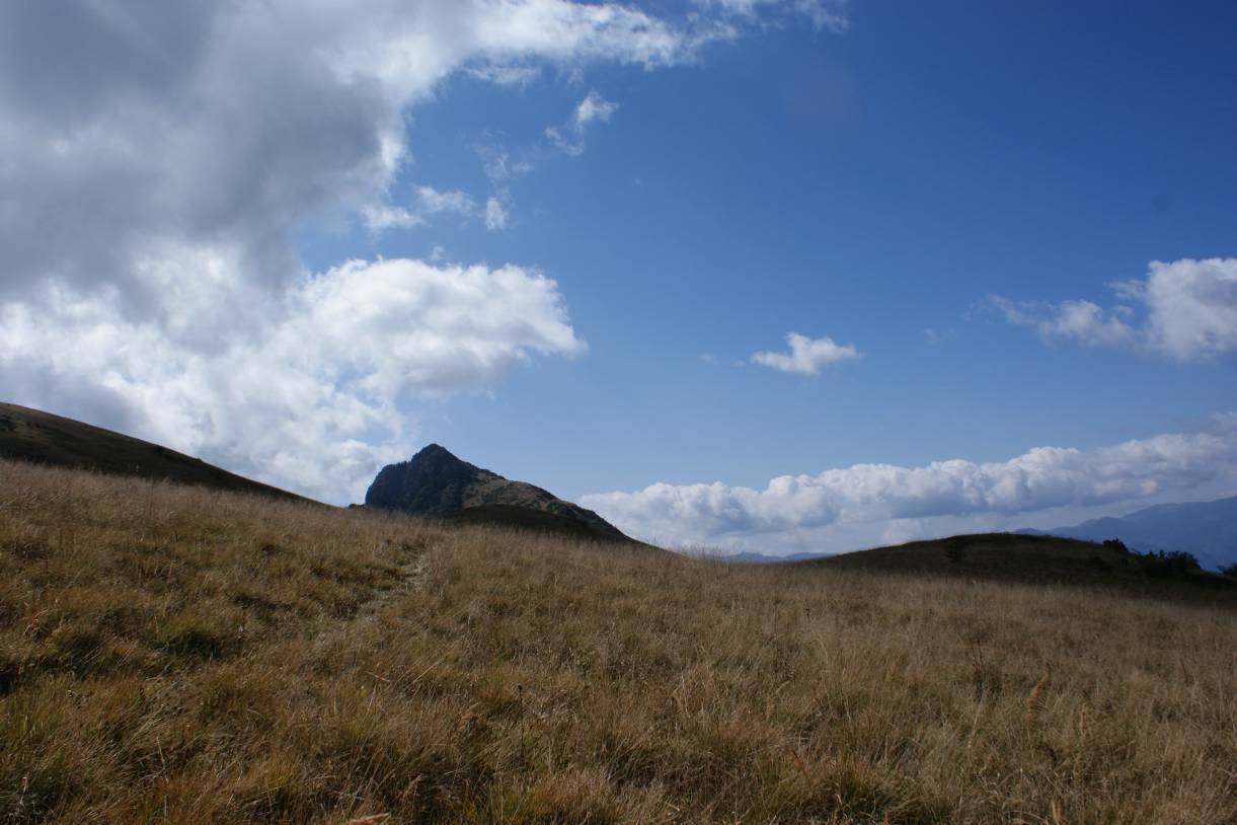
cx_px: 618
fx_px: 928
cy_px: 412
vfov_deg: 47.9
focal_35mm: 27
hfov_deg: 67.4
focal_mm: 18
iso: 100
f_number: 10
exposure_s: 1/400
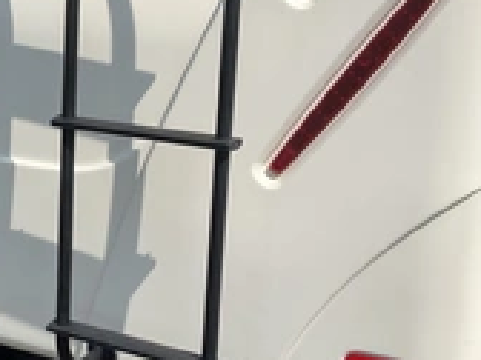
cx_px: 29
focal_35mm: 69
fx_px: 959
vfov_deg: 21.3
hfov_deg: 27.0
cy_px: 180
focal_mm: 3
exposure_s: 1/3534
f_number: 1.8
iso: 25
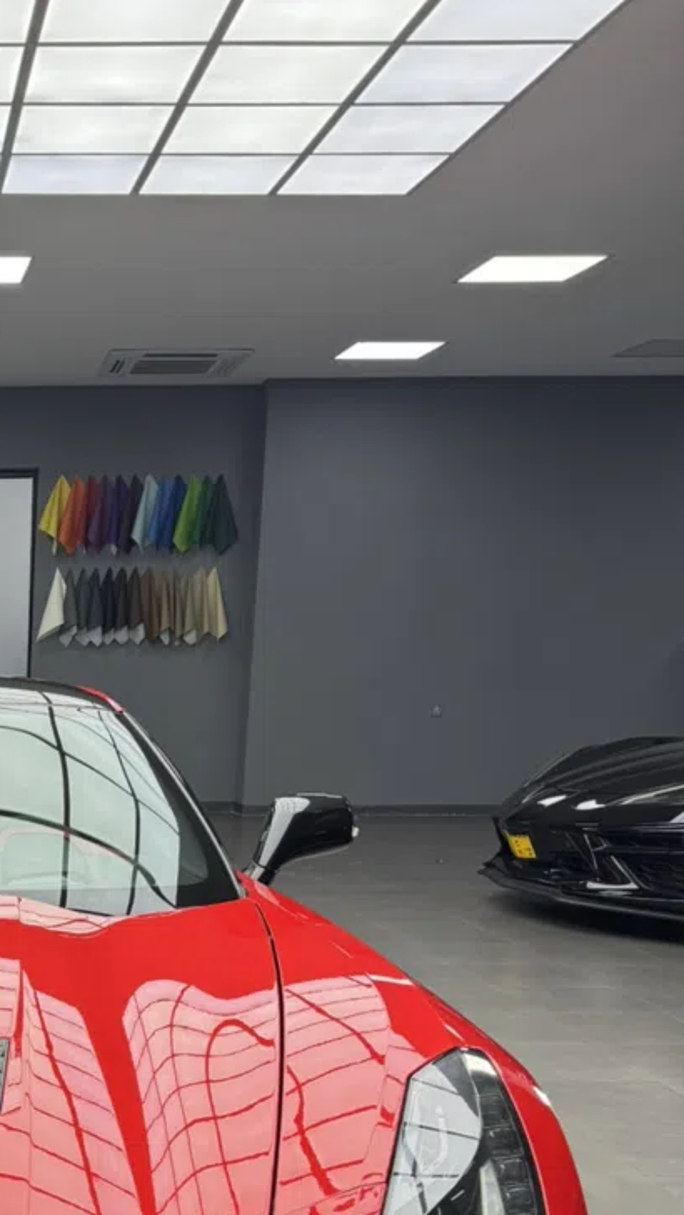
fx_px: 1578
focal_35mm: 49
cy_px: 949
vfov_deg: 40.6
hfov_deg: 22.4
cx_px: -152
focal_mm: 6.76
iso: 80
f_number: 1.78
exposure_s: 1/289
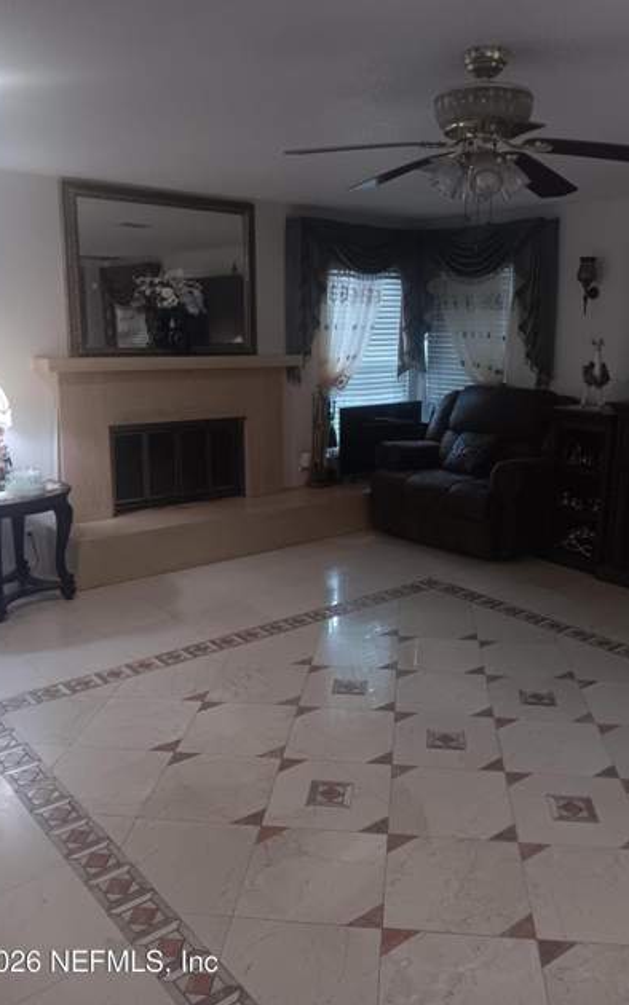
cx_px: 337
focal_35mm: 28
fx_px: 768
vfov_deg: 66.5
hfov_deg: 44.5
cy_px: 498
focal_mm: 3.98
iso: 200
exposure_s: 1/20.4
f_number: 1.8
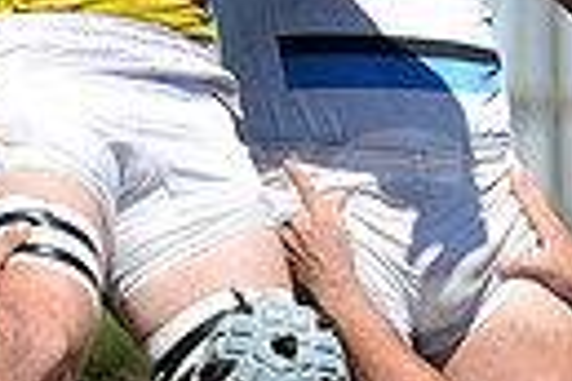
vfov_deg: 2.7
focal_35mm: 503
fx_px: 7991
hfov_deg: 4.1
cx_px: -266
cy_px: 179
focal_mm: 112
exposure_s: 1/2500
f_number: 2.8
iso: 250
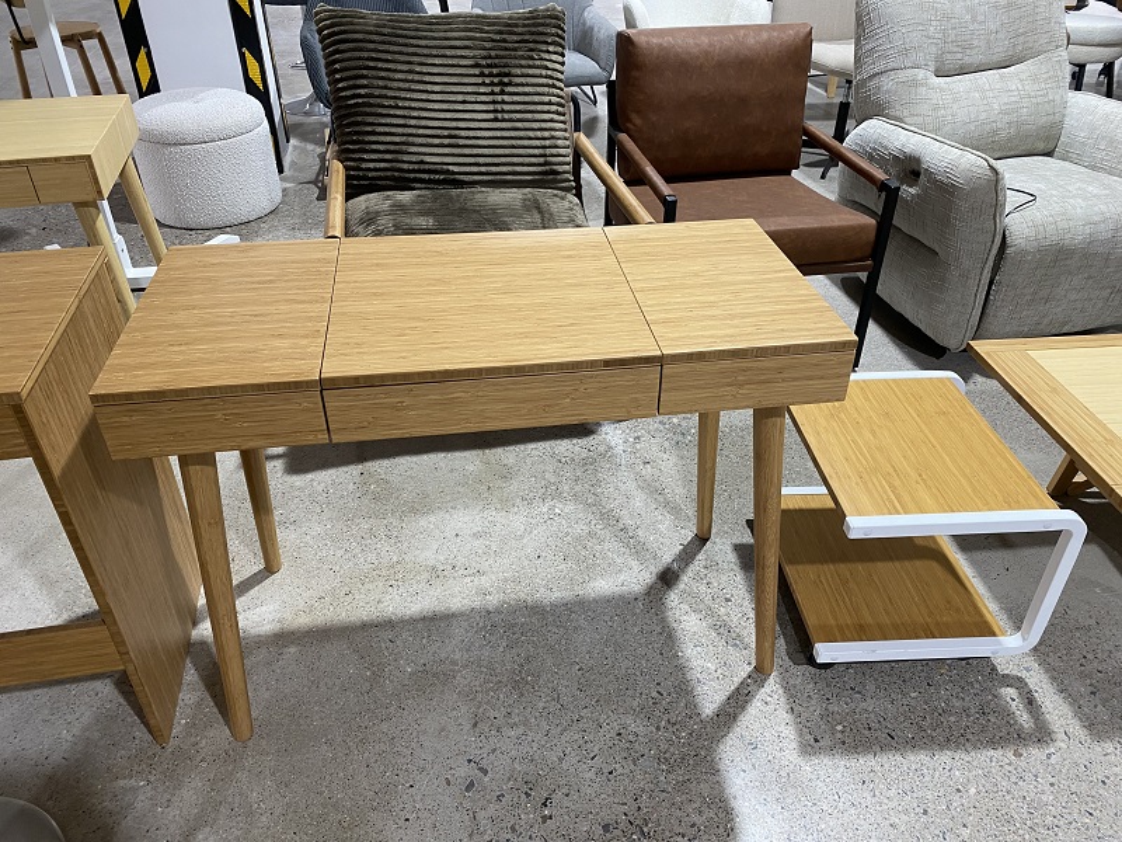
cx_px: 561
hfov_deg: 67.3
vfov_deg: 53.1
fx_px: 843
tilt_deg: -34.2
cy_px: 421
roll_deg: -0.9
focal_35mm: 26
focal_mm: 4.25
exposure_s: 1/50
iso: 125
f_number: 1.8
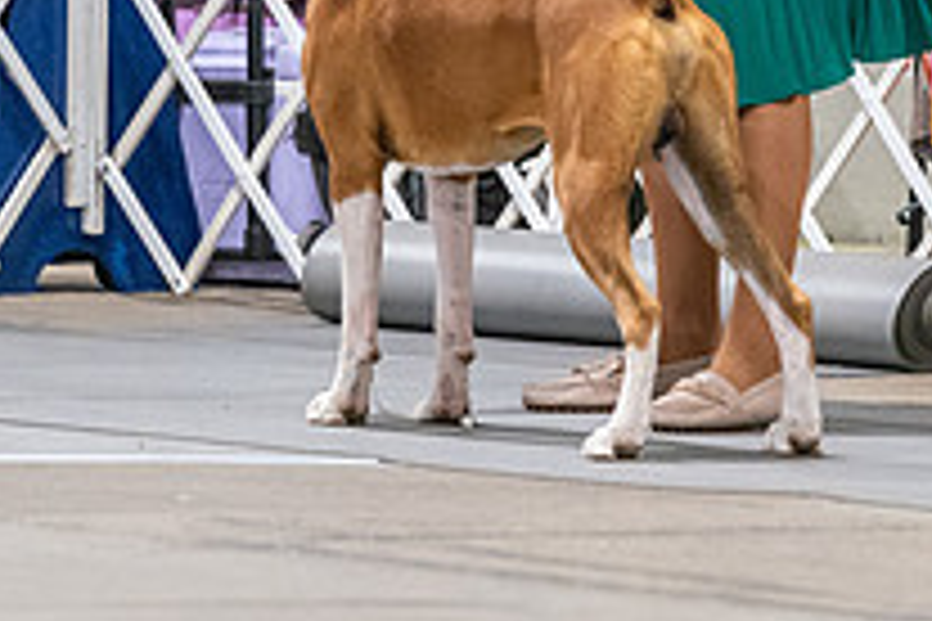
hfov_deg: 3.9
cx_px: 387
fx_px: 13694
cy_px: -155
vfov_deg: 2.6
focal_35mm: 529
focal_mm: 189
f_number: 3.5
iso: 6400
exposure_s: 1/200
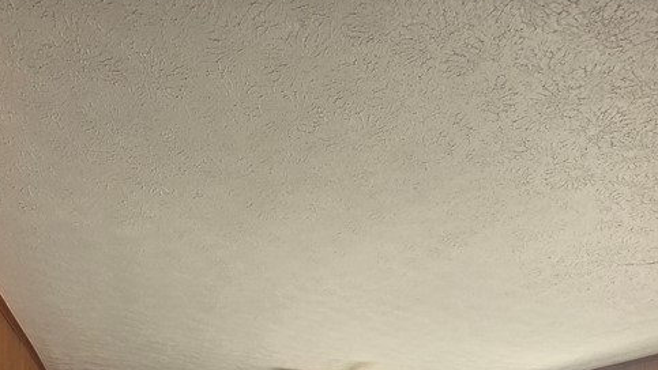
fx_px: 524
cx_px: 343
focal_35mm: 30
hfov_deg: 64.3
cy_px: 503
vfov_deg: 29.6
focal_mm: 1.7
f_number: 2.2
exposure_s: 1/120
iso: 40
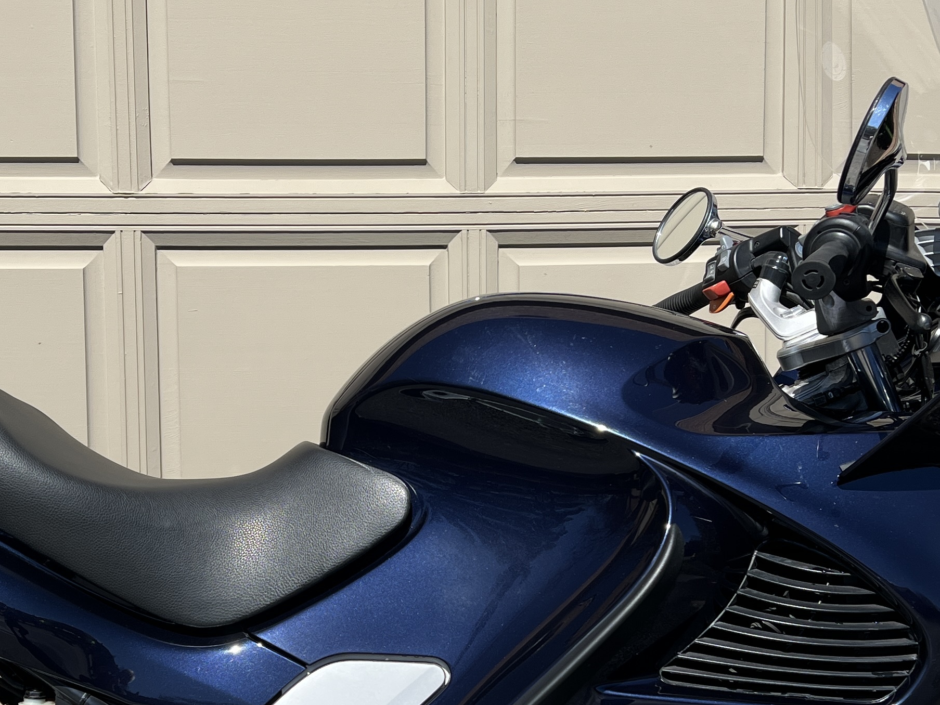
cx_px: 391
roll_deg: +1.1
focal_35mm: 58
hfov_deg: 33.2
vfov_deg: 25.0
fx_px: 1575
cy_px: 517
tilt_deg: -5.9
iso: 50
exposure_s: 1/4630
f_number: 1.5
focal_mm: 5.7
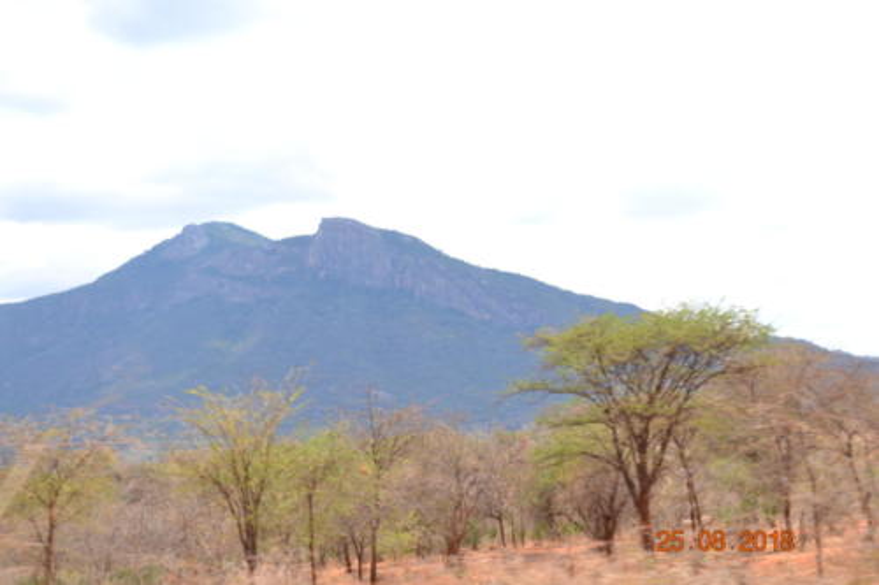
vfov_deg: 22.6
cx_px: 440
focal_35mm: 60
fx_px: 1464
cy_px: 292
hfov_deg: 33.4
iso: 100
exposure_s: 1/200
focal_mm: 40
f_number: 8
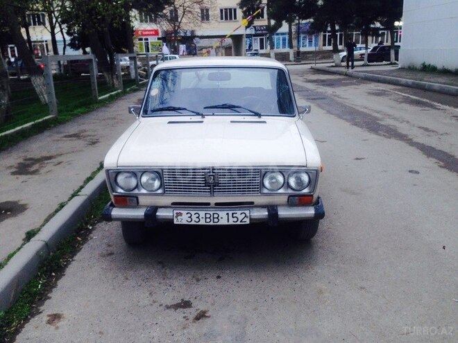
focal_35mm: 33
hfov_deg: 55.4
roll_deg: -1.1
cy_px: 172
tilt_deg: -15.2
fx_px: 437
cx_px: 229
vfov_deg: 42.9
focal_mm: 4.12
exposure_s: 1/40
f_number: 2.4
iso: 50
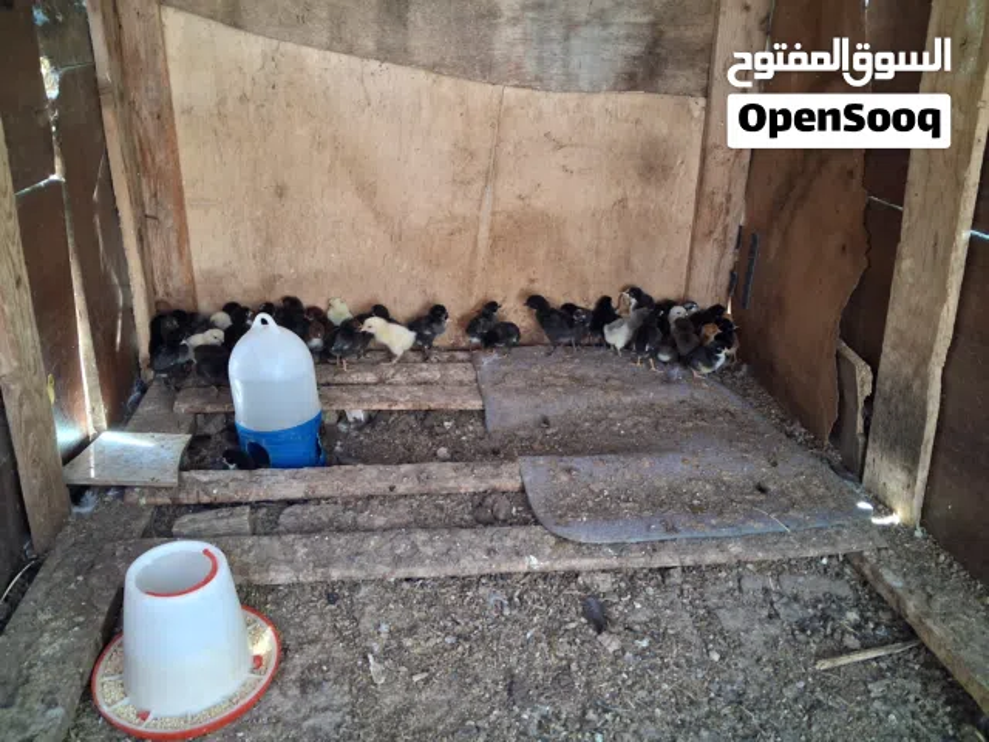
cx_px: 494
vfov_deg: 51.4
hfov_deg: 65.3
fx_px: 771
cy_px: 371
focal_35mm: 27
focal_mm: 4
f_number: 1.8
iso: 500
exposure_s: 1/33
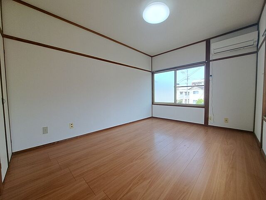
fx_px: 100
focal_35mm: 13
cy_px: 100
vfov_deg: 89.9
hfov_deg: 106.2
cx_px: 133
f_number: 2.2
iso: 50
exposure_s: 1/149
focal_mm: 1.74
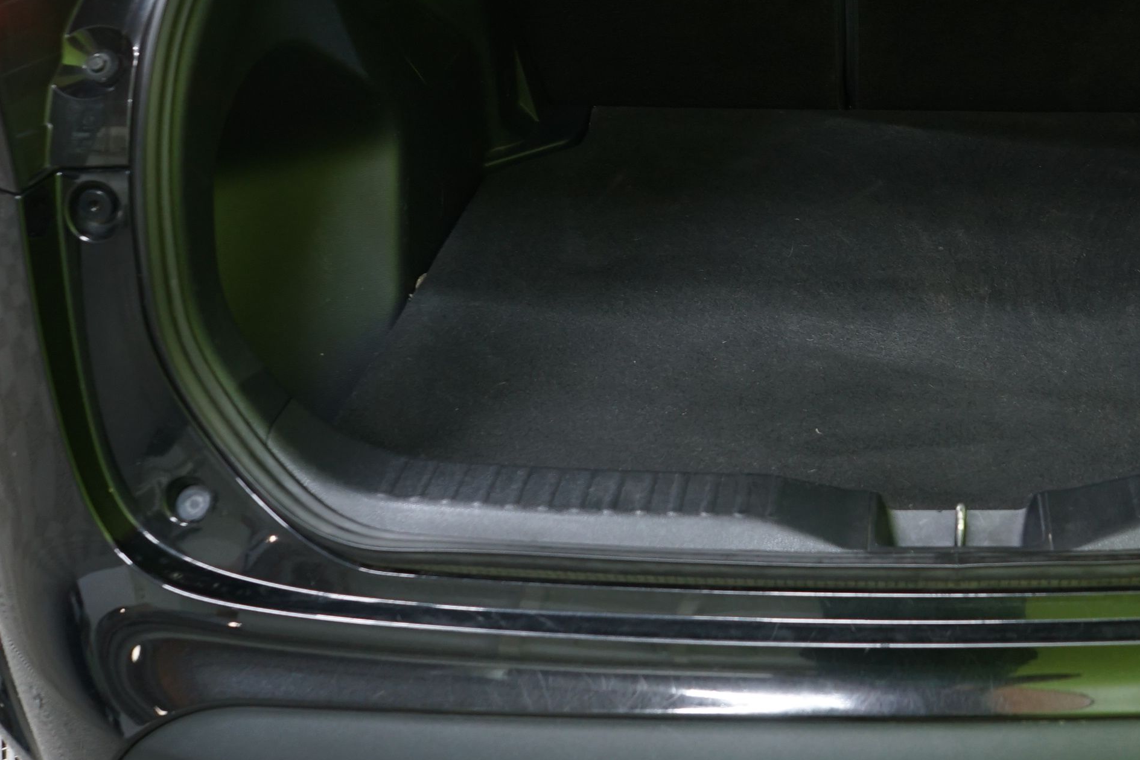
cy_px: 52
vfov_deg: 26.0
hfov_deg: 37.3
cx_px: 1003
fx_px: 1583
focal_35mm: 50
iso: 800
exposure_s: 1/20
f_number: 5
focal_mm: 24
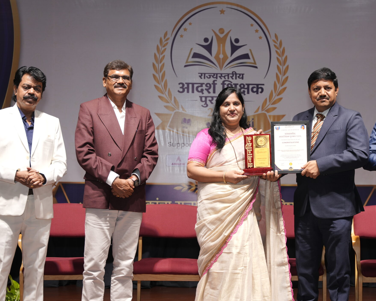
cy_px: 177
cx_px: 236
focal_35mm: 76
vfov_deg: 20.1
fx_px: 848
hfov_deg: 24.9
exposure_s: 1/100
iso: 400
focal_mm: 55.9
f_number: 3.2
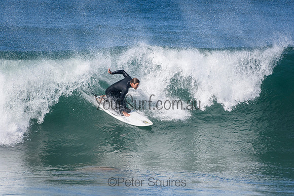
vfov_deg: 1.8
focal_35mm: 750
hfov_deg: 2.7
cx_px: 147
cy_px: 98
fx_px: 6127
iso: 560
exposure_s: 1/4000
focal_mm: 500
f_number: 5.6
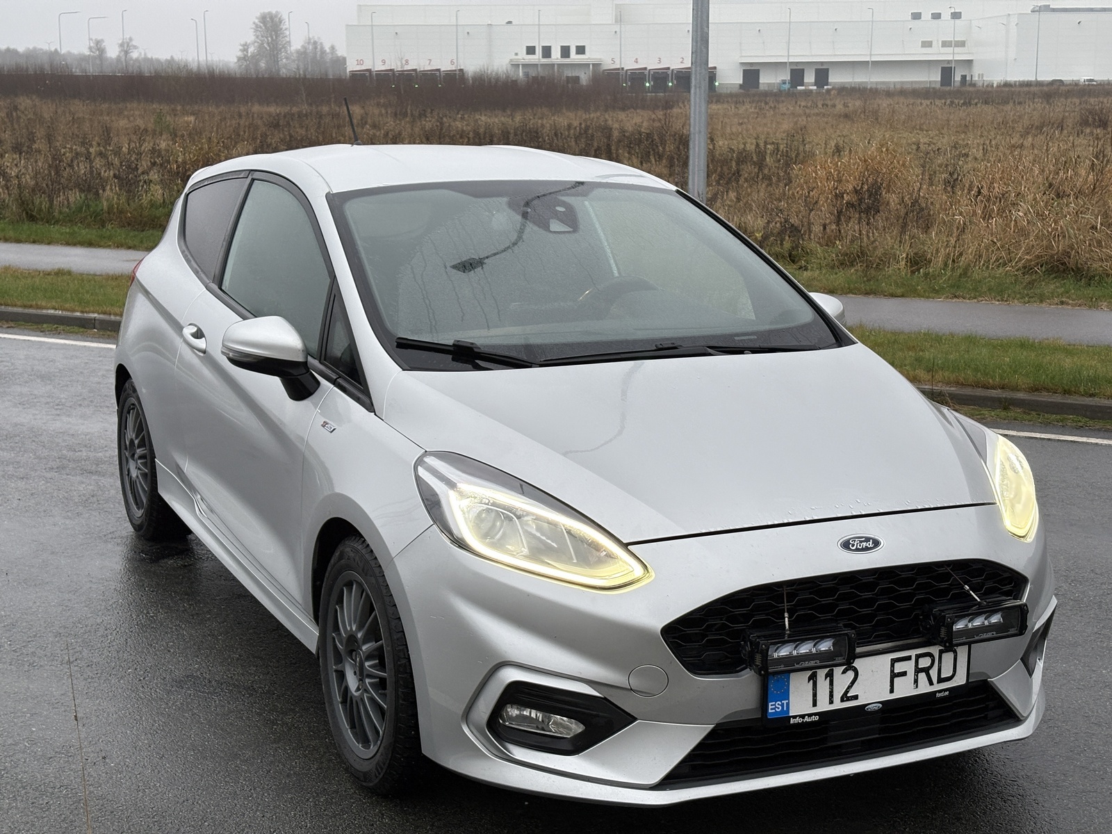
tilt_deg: -12.0
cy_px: 417
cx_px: 556
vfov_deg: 28.0
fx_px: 1670
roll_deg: +0.5
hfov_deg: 36.8
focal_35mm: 52
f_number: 1.6
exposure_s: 1/51
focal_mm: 5.96
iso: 125
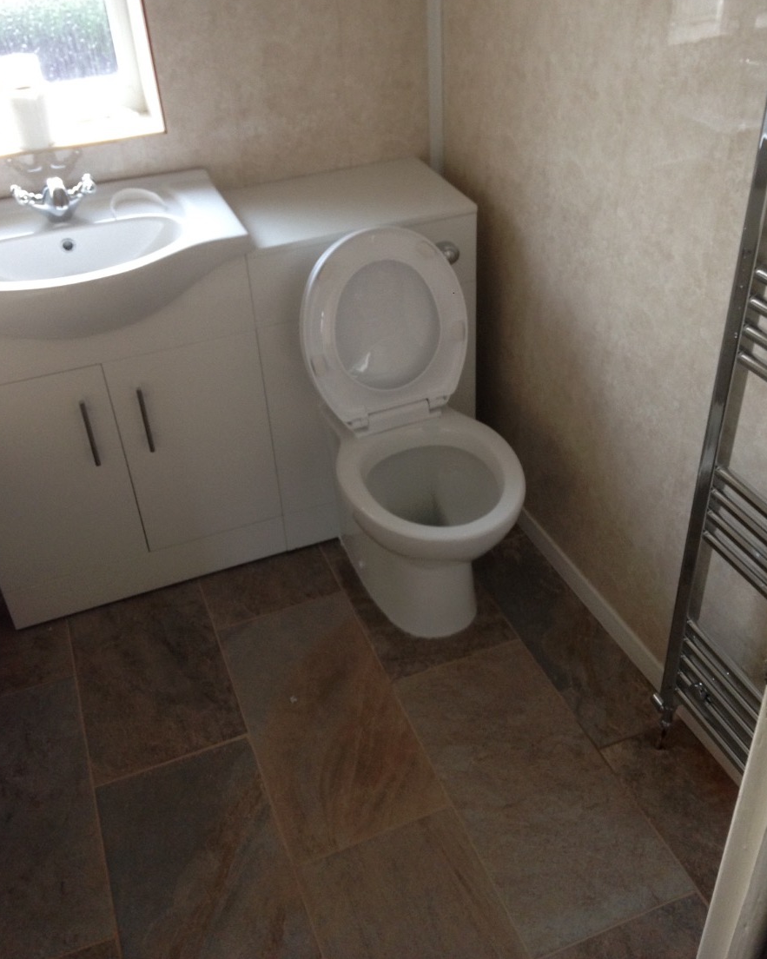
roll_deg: +1.3
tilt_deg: -33.4
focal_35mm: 35
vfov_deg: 51.5
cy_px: 440
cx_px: 383
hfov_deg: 42.2
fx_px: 993
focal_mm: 4.12
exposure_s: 1/20
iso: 125
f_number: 2.4
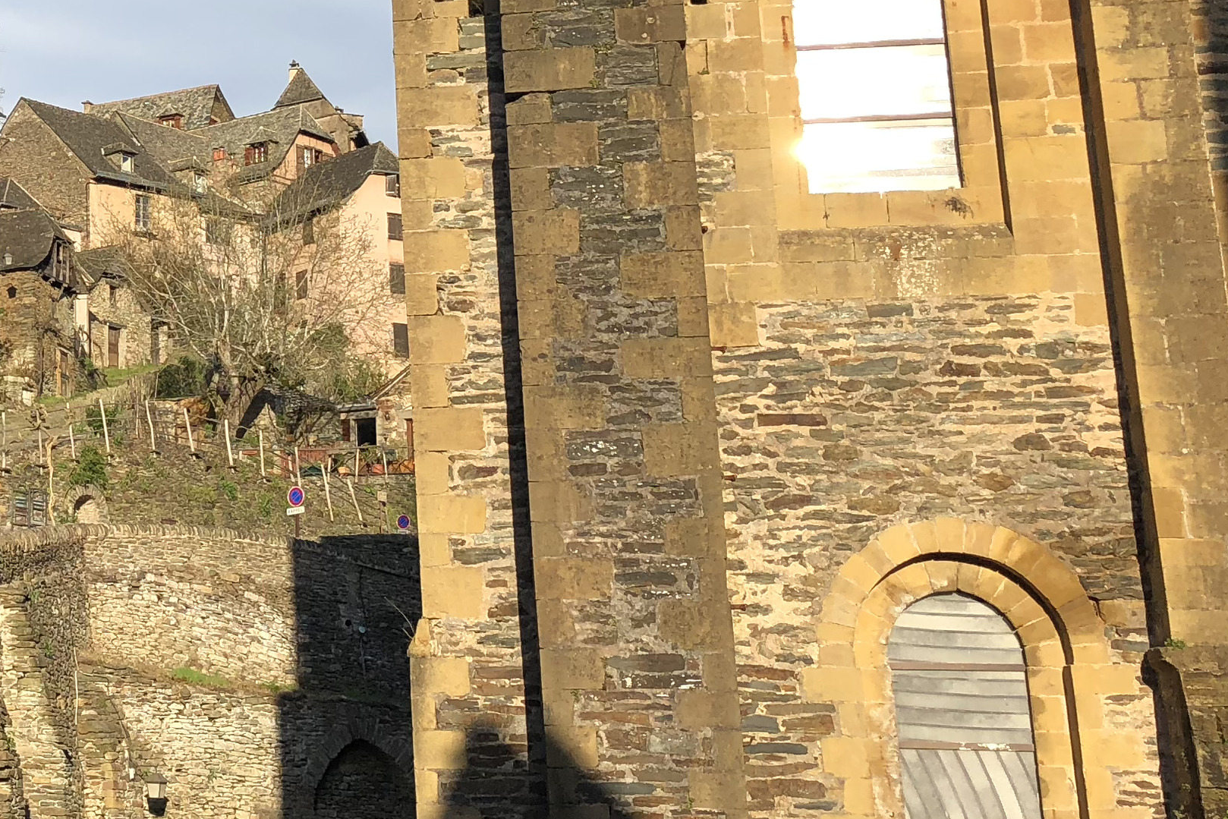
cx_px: -147
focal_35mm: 72
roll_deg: -0.5
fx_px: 2456
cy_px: 153
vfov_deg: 18.7
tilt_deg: +15.6
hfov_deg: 25.8
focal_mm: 4
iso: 20
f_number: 1.8
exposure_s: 1/1171
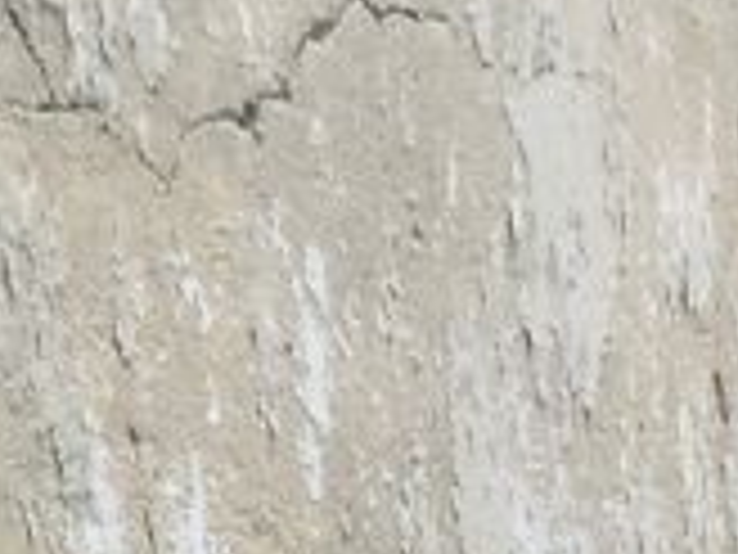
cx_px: 2367
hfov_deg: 7.5
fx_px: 4818
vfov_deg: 6.0
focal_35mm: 226
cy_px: 1761
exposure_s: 1/686
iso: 25
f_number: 2.2
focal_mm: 4.15
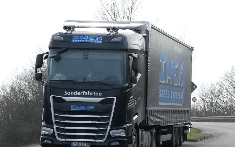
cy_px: 86
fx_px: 1095
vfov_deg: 7.7
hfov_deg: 12.2
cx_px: 118
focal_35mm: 171
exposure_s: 1/125
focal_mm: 28.7
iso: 80
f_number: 5.5
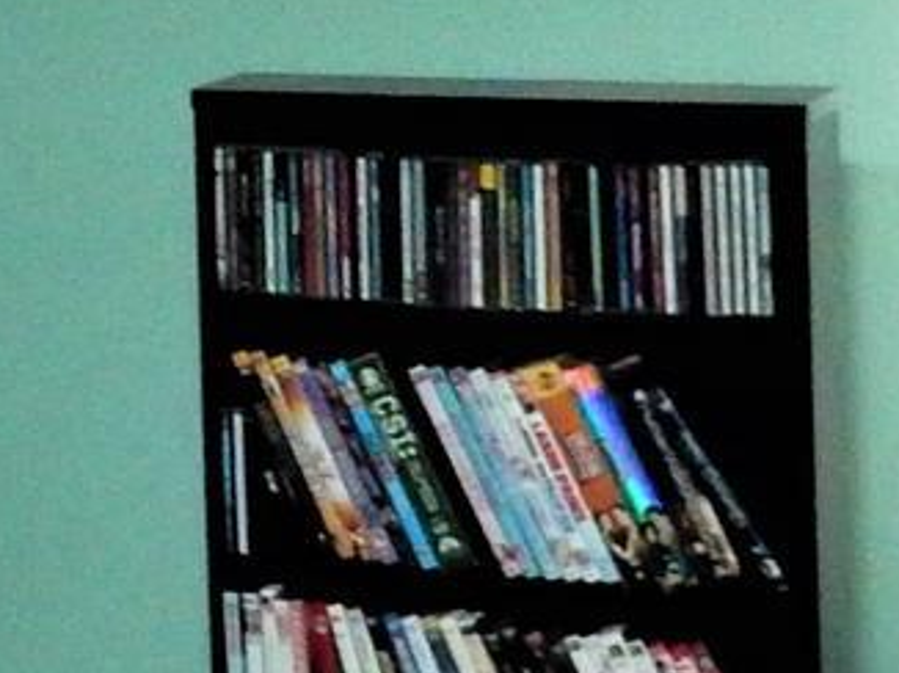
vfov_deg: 9.2
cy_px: -252
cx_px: -866
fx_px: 4074
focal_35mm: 157
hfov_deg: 11.4
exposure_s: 1/8
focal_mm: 4.5
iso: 450
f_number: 3.7
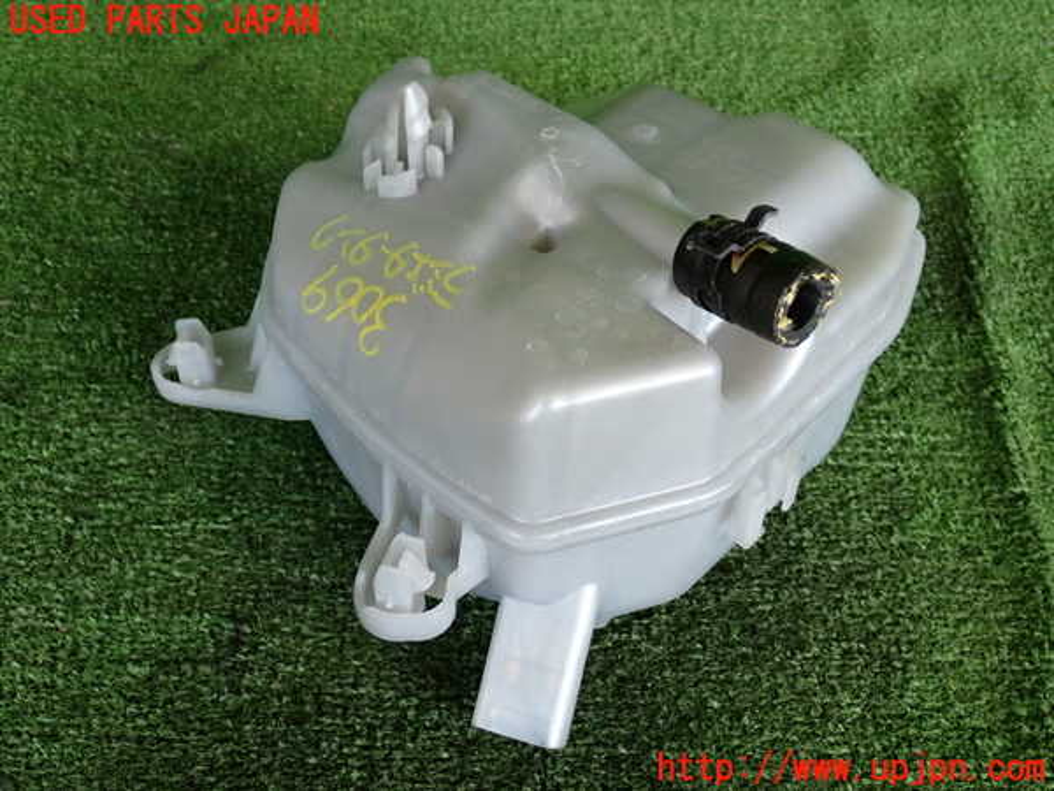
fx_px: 1248
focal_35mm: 41
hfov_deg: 45.8
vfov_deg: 35.1
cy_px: 396
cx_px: 527
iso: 500
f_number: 2.8
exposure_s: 1/125
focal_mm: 7.31
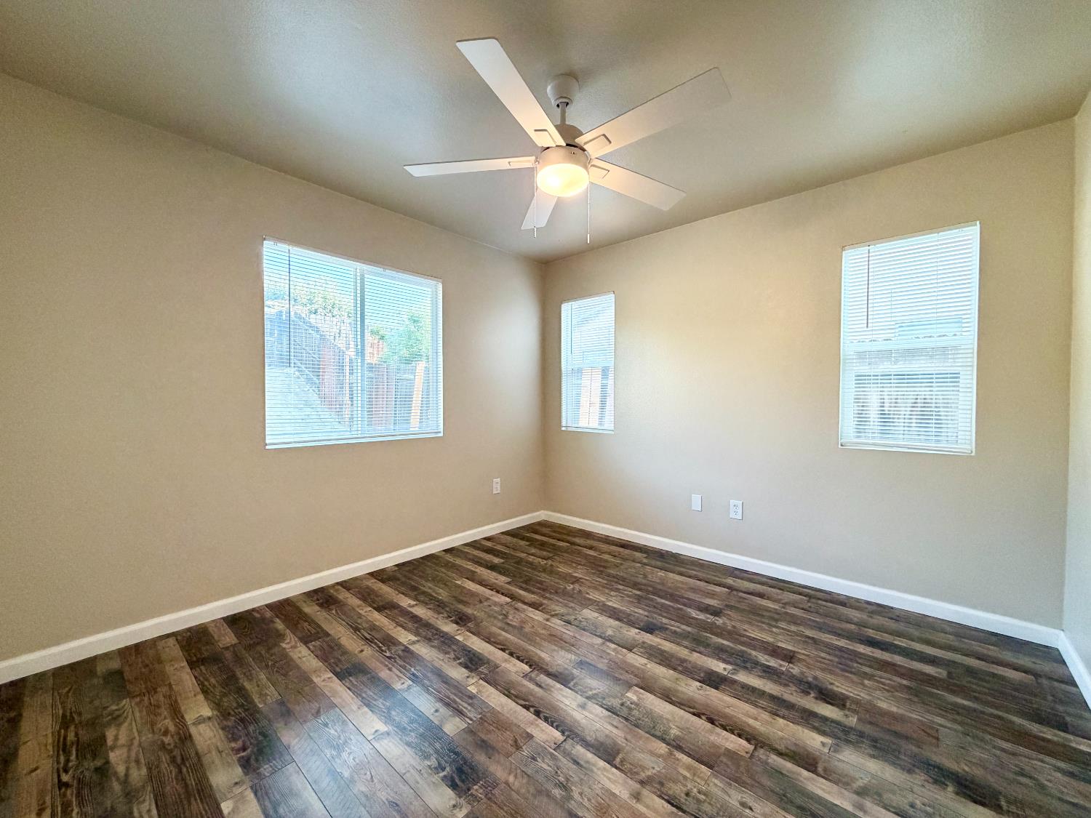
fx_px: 441
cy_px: 409
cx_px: 546
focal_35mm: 14
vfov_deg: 85.7
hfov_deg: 102.1
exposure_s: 1/120
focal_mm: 2.22
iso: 320
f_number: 2.2
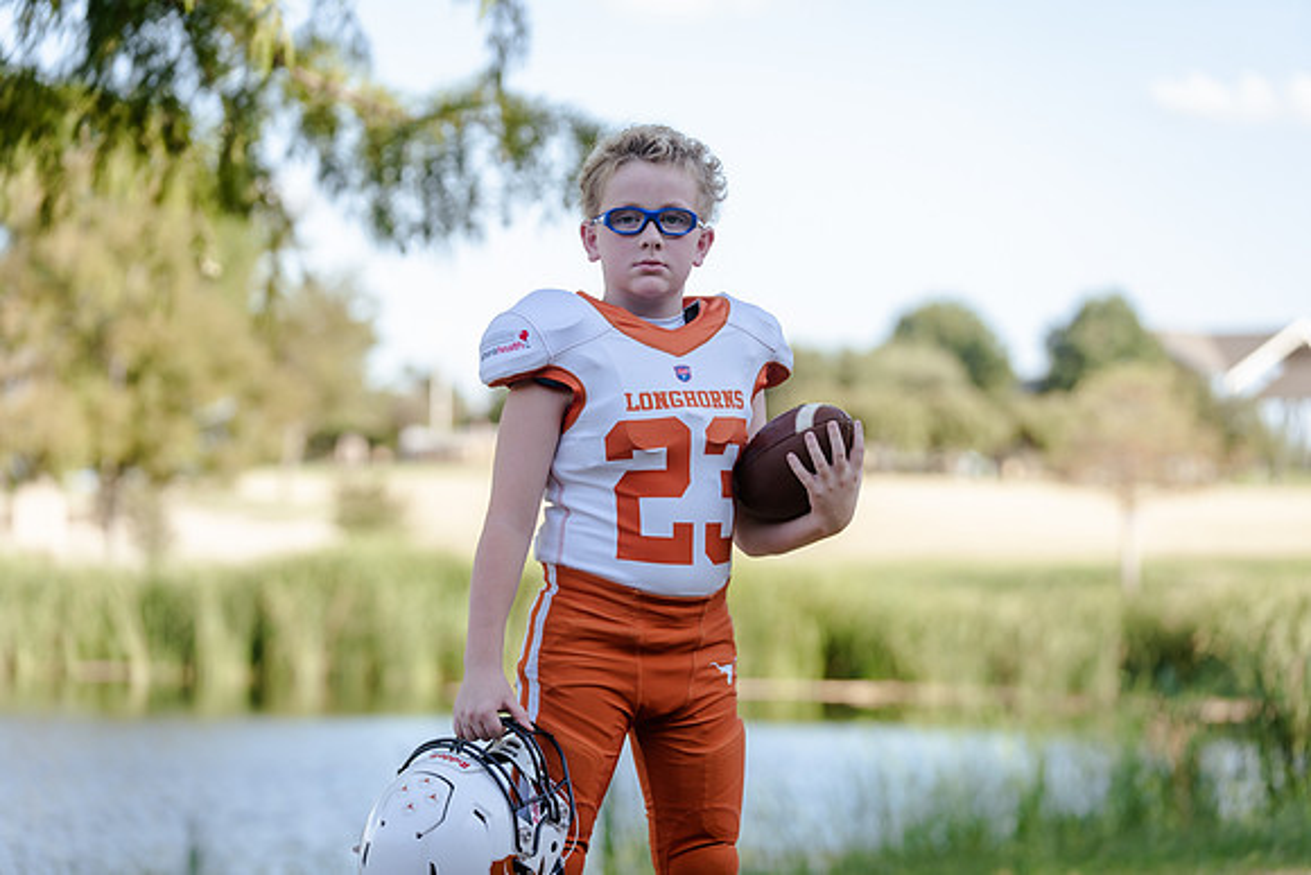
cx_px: 656
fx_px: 4007
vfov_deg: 12.5
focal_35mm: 110
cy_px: 438
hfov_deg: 18.6
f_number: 3.2
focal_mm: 110
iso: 125
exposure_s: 1/320
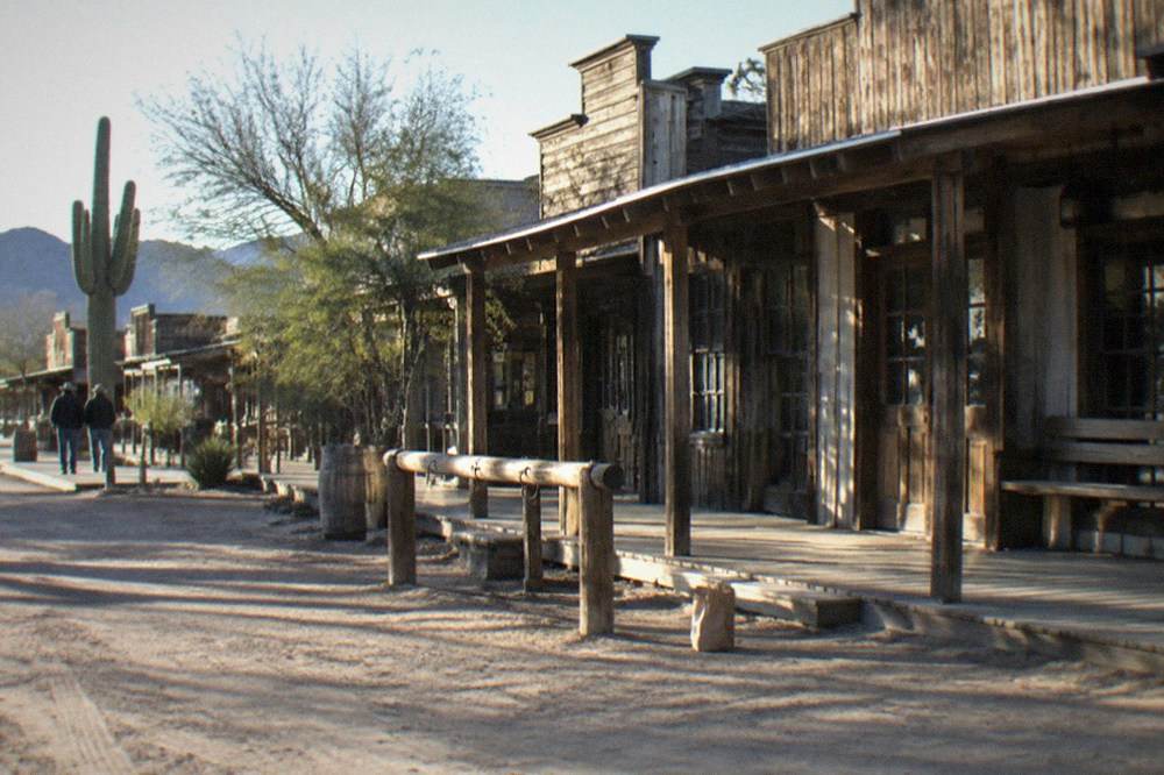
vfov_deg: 33.4
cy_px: 388
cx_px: 582
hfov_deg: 48.5
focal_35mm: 40
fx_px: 1293
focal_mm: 40
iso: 200
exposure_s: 1/125
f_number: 11
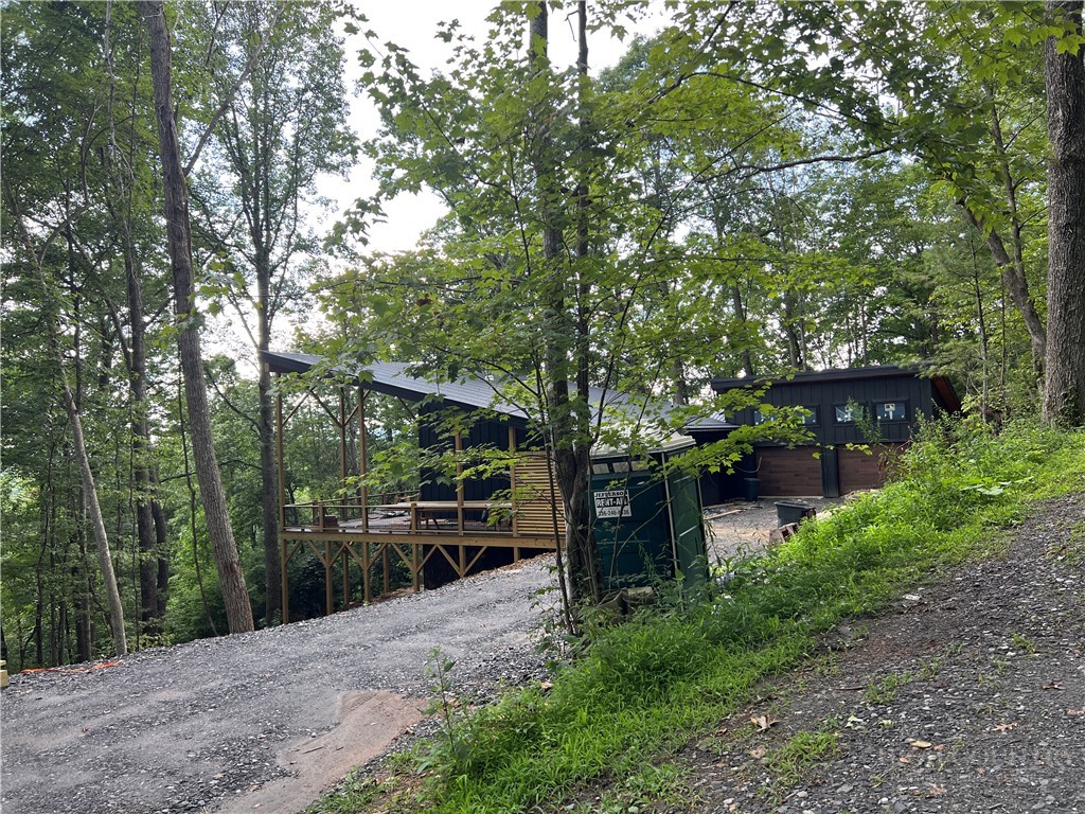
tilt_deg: +1.7
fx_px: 815
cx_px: 542
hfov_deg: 67.3
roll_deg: +2.9
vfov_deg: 53.1
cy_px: 407
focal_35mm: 26
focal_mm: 5.7
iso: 64
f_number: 1.5
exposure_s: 1/171
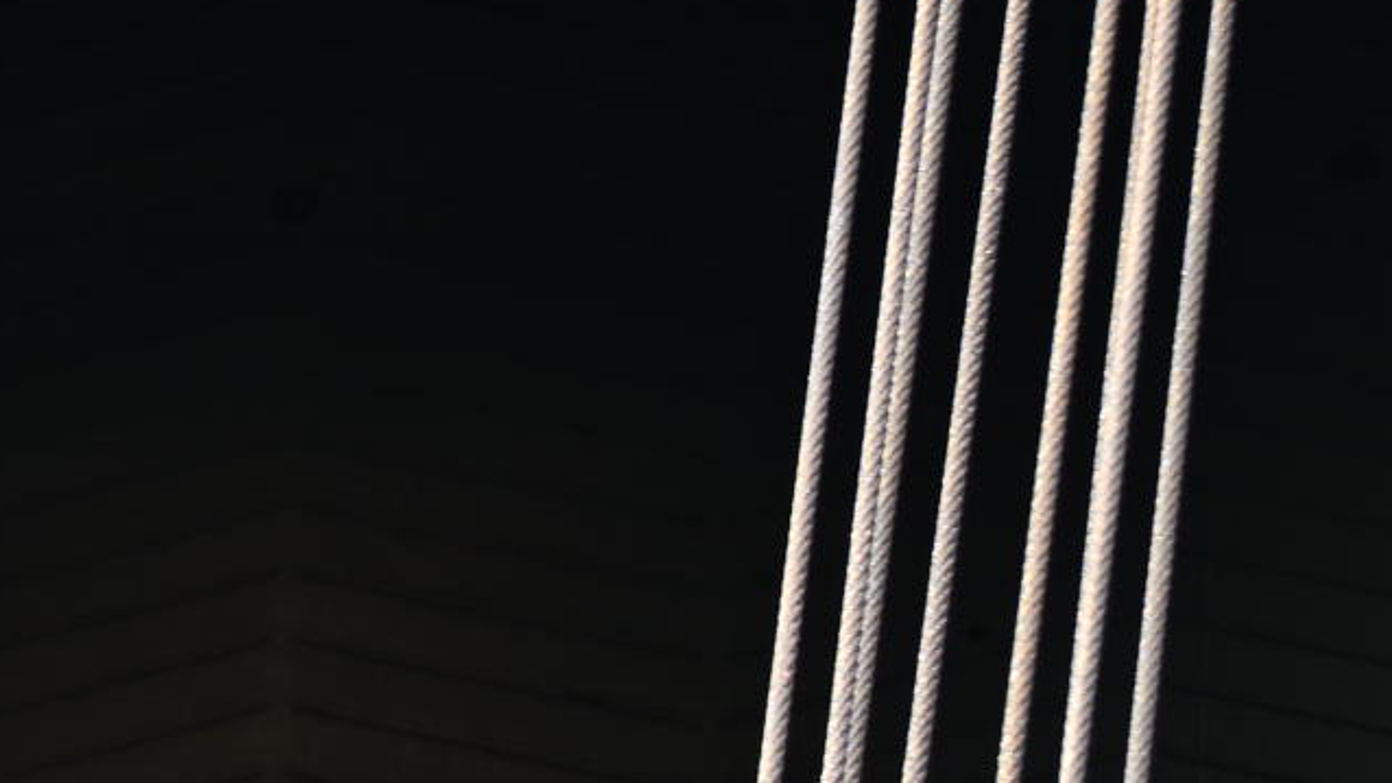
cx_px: -2980
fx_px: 18014
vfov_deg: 2.5
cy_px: 1505
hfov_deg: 4.2
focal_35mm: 488
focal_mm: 72
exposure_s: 1/100
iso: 100
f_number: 6
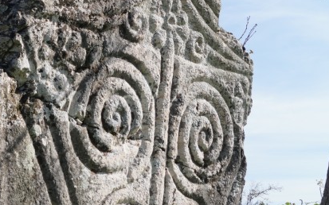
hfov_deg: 29.2
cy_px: 124
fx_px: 574
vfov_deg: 20.3
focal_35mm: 64
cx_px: -24
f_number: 10
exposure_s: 1/160
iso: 100
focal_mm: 18
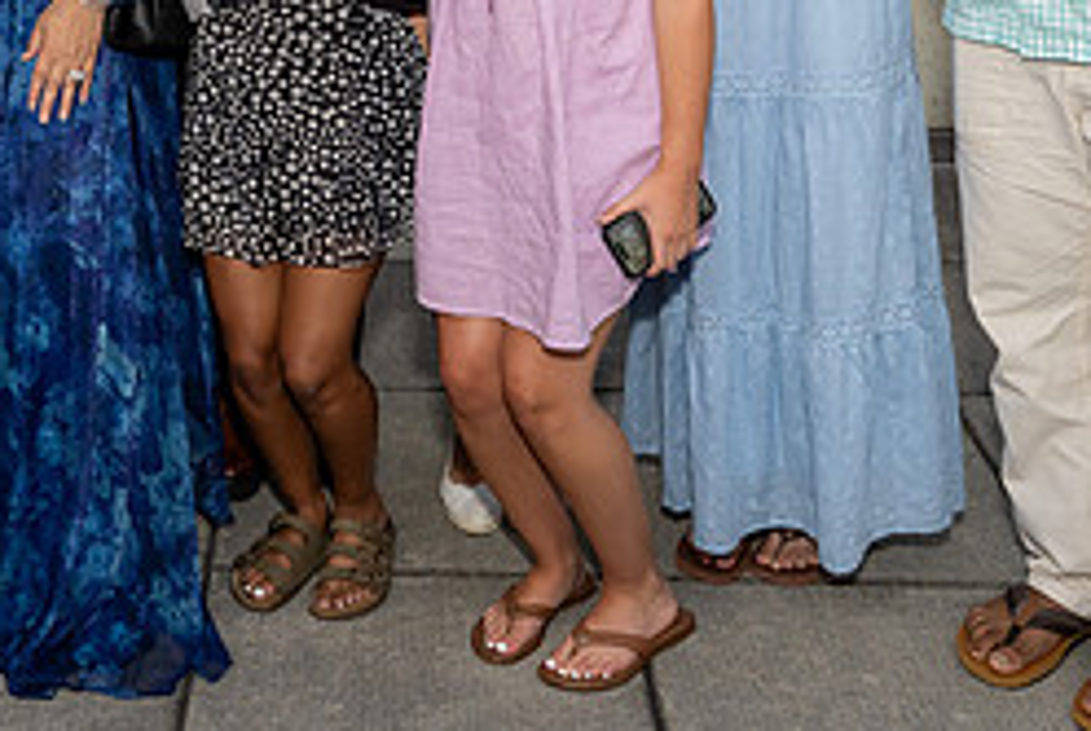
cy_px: -135
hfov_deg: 31.6
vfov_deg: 20.9
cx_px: 158
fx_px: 1851
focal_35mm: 61
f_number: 9
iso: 800
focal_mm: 24
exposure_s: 1/250
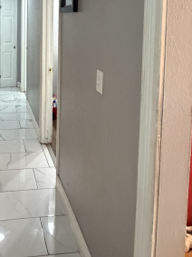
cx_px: 24
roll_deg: -0.1
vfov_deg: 50.6
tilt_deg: -5.0
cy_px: 38
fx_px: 244
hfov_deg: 40.1
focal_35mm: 33
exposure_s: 1/60
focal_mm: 2.22
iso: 1000
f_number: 2.2
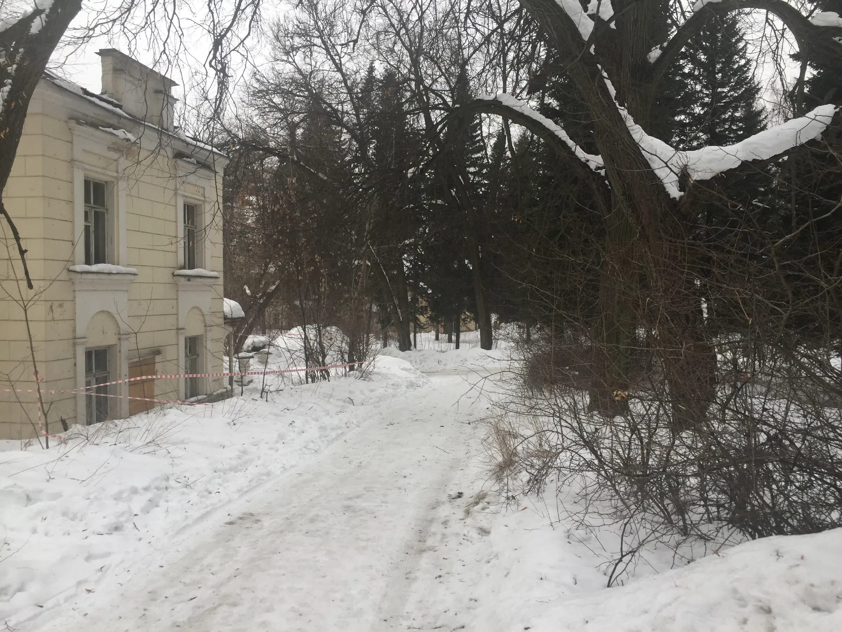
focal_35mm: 29
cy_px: 316
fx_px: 705
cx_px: 421
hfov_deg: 61.7
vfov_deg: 48.2
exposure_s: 1/347
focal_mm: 4.15
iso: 32
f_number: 2.2
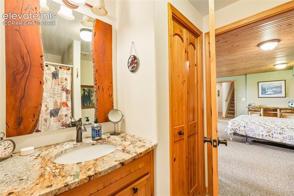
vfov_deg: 75.1
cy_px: 98
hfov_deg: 98.2
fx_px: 127
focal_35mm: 16
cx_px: 147
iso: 800
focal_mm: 10.4
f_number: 8
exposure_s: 1/3.33
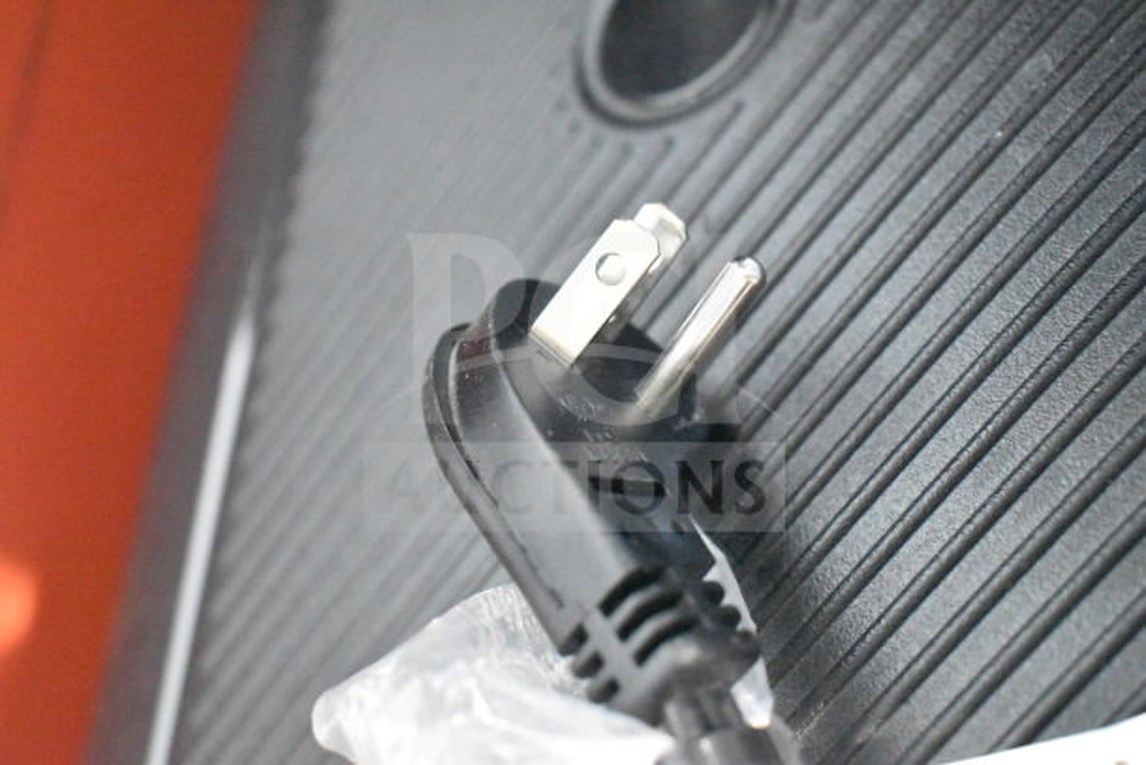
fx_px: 1481
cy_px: 382
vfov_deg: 29.0
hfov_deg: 42.3
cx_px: 573
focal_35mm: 46
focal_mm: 31
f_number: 4.2
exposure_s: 1/50
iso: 18000
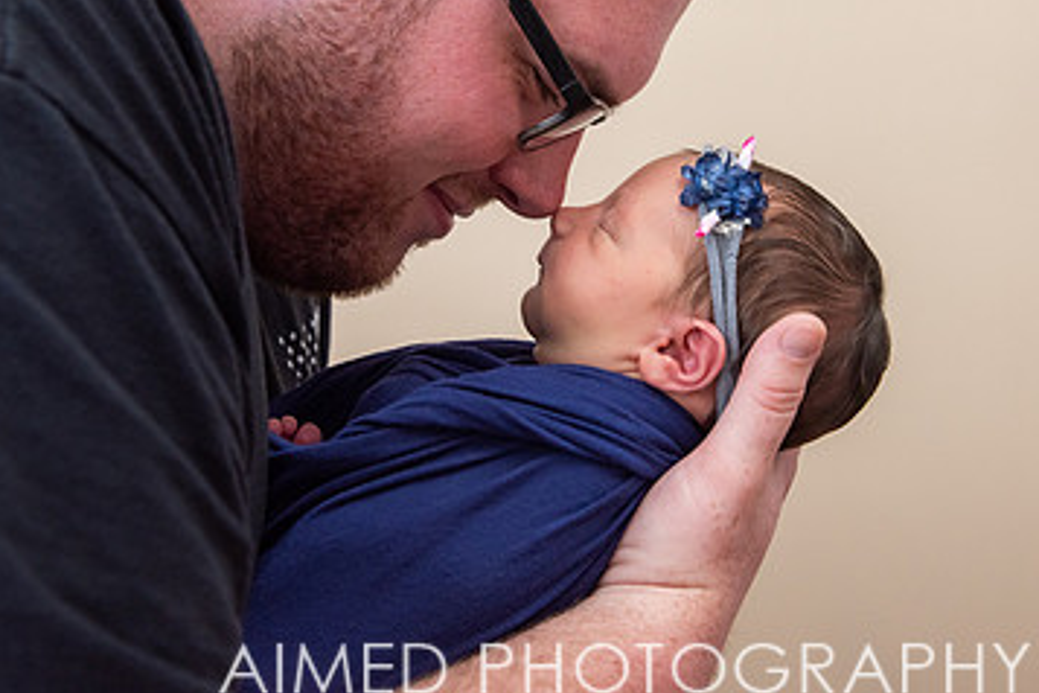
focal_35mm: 65
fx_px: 1876
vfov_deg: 20.7
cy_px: 162
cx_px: 629
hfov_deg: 30.9
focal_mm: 40
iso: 800
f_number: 4.5
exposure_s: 1/250
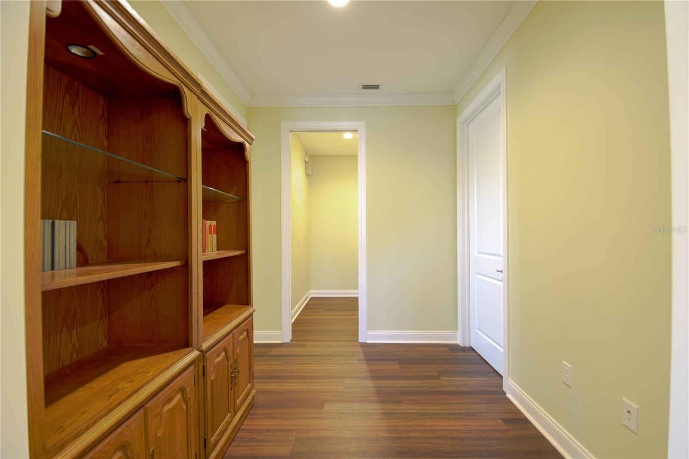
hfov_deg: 100.4
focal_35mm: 15
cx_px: 344
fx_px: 287
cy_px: 230
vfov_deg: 77.3
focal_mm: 10
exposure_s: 1.3
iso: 125
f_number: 3.5
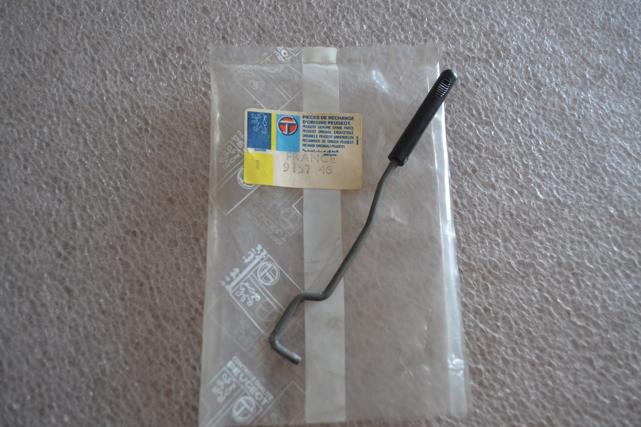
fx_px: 534
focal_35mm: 30
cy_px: 214
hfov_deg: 61.9
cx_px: 320
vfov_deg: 43.6
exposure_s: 1/60
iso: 900
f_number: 3.8
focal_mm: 20
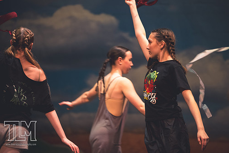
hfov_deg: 10.1
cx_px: 120
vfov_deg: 6.8
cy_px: 78
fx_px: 1292
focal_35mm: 203
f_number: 2.8
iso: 2000
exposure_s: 1/250
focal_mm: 175
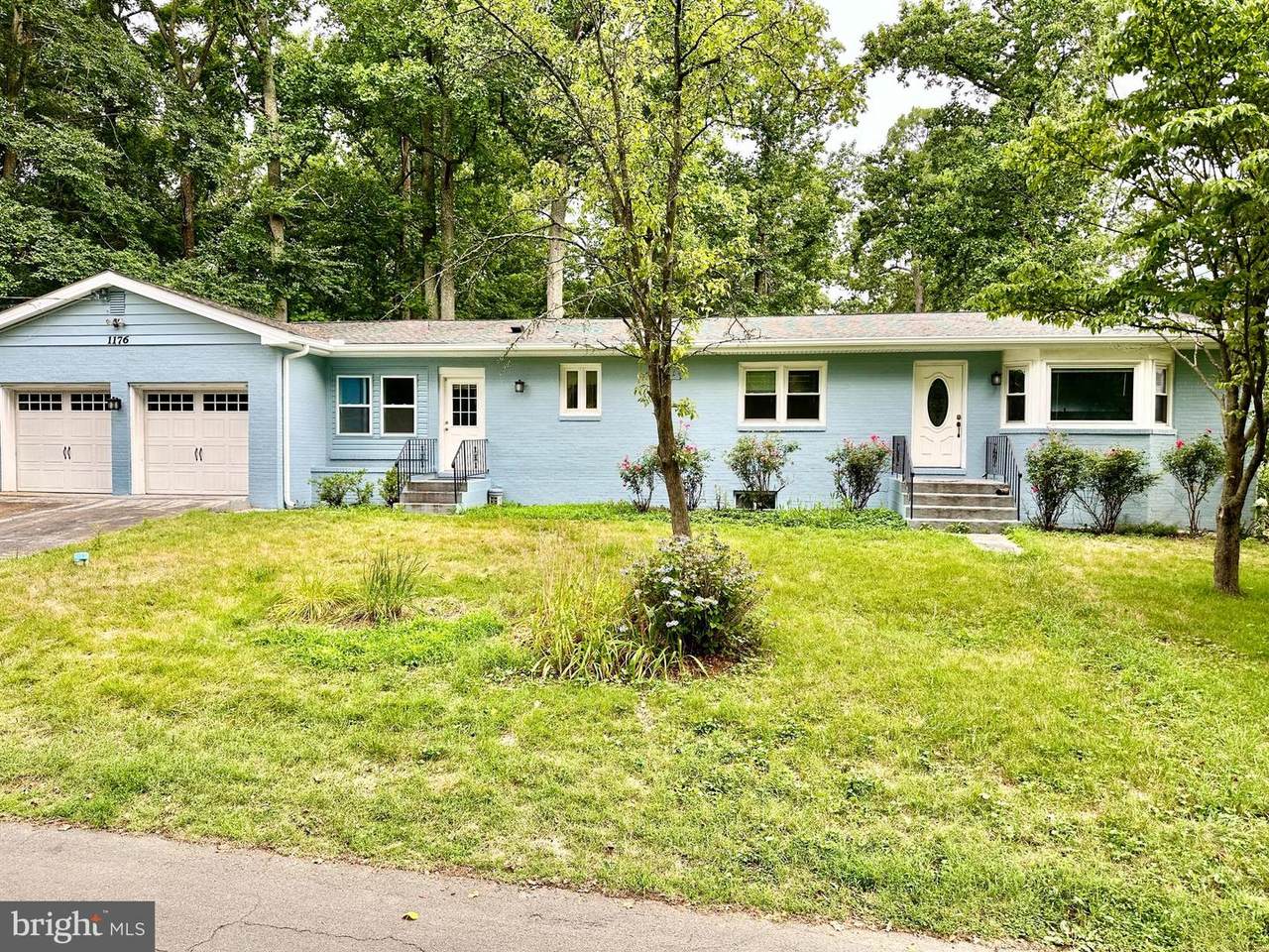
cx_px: 634
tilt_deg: -1.7
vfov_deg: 56.8
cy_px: 476
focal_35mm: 24
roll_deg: -0.6
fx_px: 880
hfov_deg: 71.6
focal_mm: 6.86
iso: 64
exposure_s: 1/121
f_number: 1.78
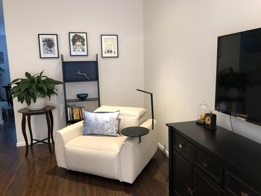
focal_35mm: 28
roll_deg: +1.0
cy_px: 98
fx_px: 211
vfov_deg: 49.7
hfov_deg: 63.4
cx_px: 130
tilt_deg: -7.5
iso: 100
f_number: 1.8
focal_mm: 4
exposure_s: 1/14
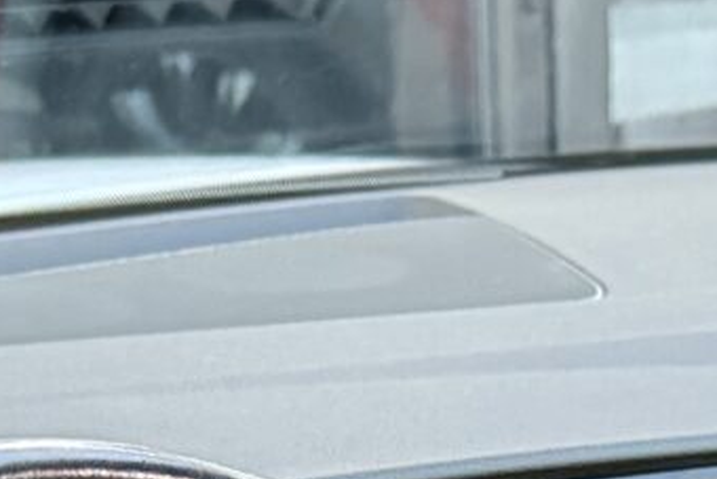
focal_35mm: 188
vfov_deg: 6.4
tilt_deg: -29.9
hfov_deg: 10.8
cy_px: 1675
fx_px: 3746
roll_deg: -0.5
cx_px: 801
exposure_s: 1/60
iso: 800
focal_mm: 6.76
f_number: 1.78
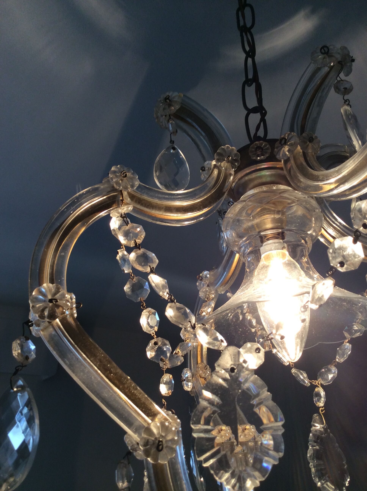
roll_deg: +1.8
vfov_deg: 56.9
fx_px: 454
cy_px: 246
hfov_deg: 44.1
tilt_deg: +26.5
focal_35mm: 32
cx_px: 184
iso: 40
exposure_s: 1/33
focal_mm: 3.3
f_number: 2.4
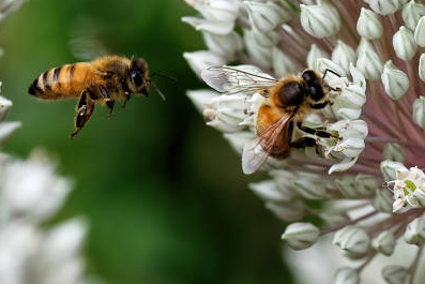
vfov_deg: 9.0
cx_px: 212
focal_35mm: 153
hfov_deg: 13.4
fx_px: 1807
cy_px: 128
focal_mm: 90
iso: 560
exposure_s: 1/1250
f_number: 5.6
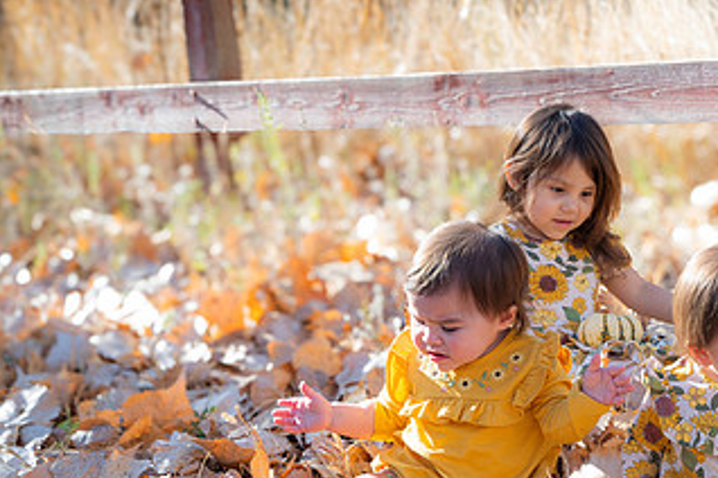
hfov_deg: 26.8
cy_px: 303
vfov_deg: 18.6
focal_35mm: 73
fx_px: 1456
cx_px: 632
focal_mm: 40
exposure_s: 1/125
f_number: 5
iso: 100
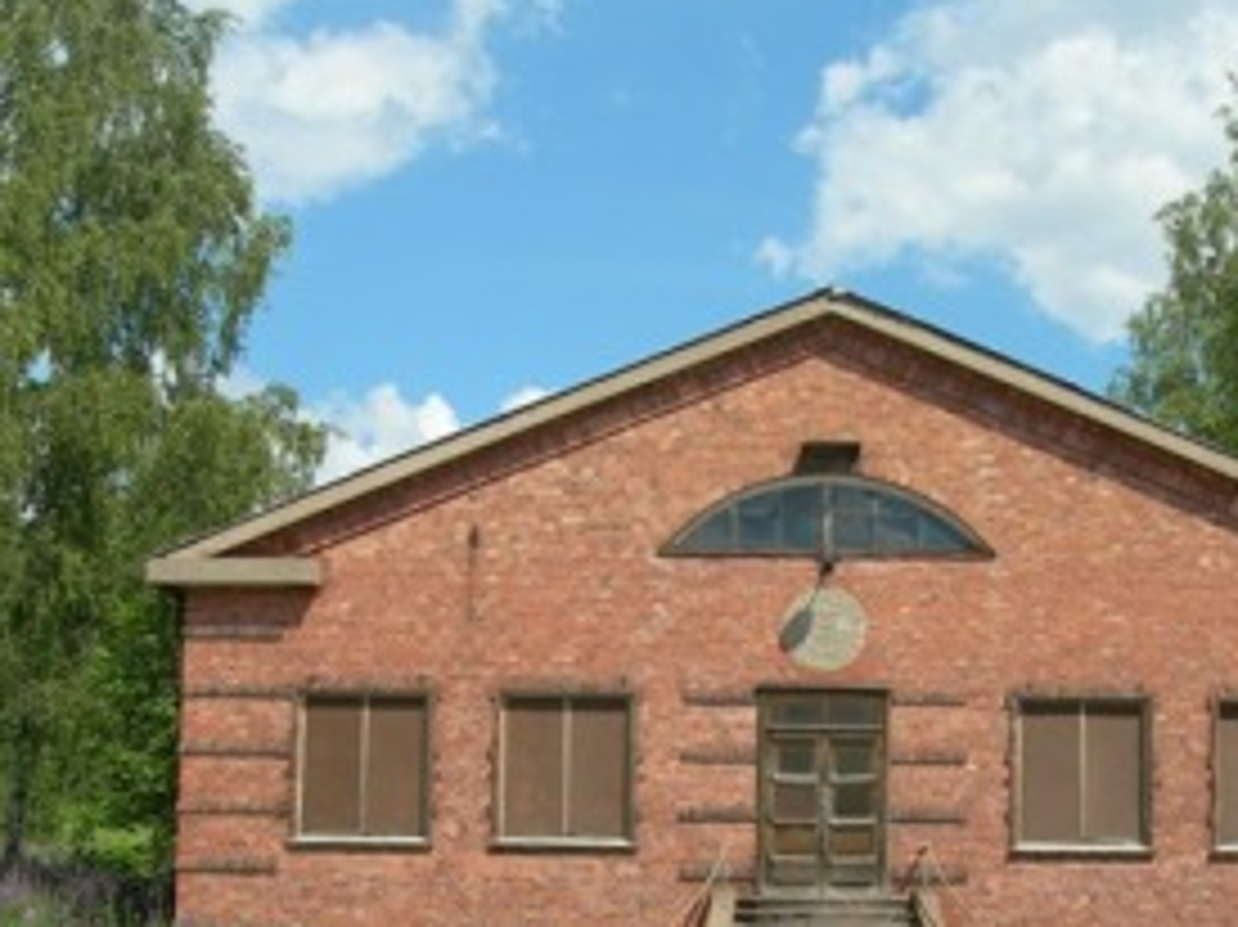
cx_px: 743
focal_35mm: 62
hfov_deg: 31.1
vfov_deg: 23.3
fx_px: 2216
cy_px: 729
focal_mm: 7.8
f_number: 4.8
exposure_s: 1/496
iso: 50
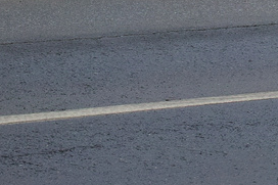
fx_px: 2300
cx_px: 330
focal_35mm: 298
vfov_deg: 4.5
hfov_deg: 6.9
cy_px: -267
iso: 100
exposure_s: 1/200
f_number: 5.6
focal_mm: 30
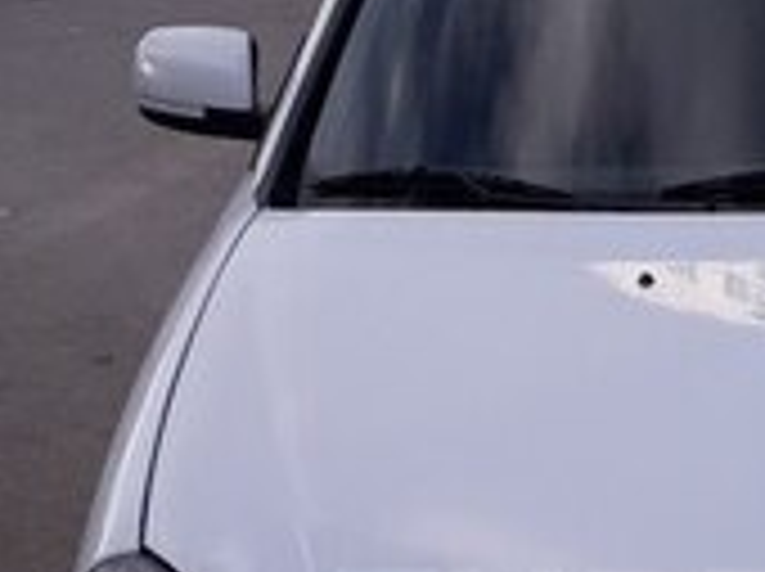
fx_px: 2317
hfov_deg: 18.2
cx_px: 796
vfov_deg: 13.8
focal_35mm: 105
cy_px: 637
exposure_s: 1/763
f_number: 1.9
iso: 40
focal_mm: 3.6
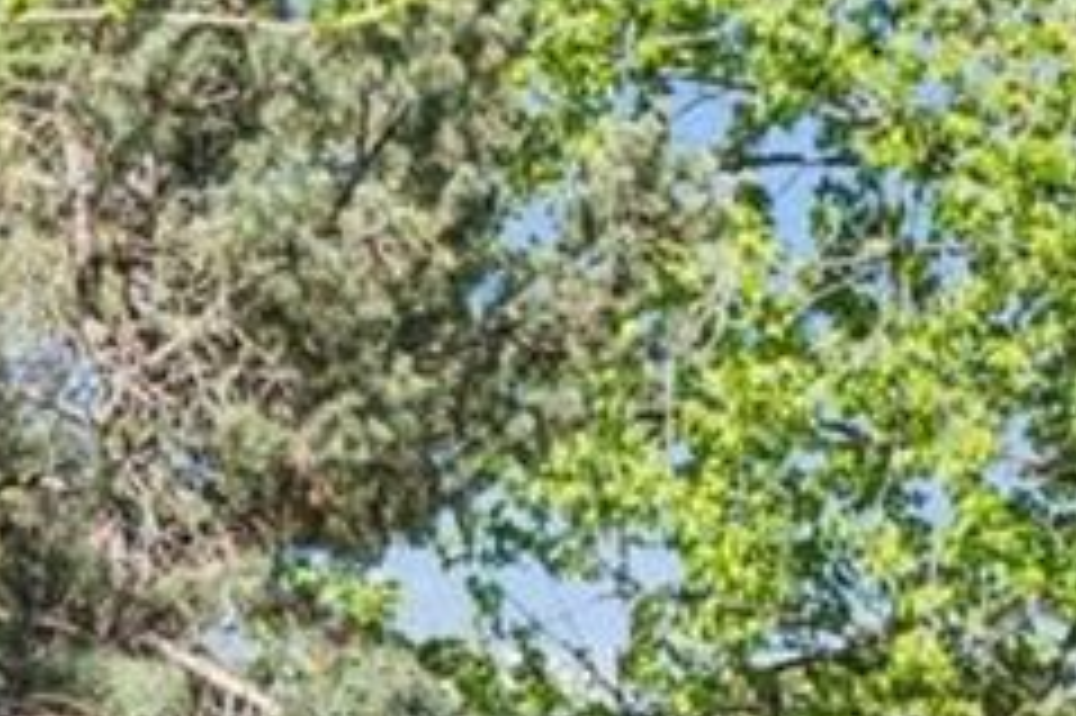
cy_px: 1630
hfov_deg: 9.3
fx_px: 6601
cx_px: 743
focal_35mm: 221
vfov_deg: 6.0
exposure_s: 1/400
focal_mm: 33
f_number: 8
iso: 400
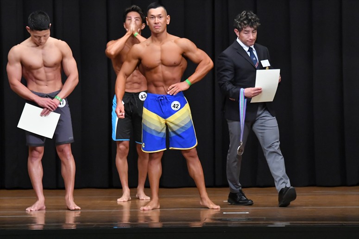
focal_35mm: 240
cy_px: 120
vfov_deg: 5.7
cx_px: 180
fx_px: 2392
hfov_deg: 8.6
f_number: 5.6
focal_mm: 160
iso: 8000
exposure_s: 1/400
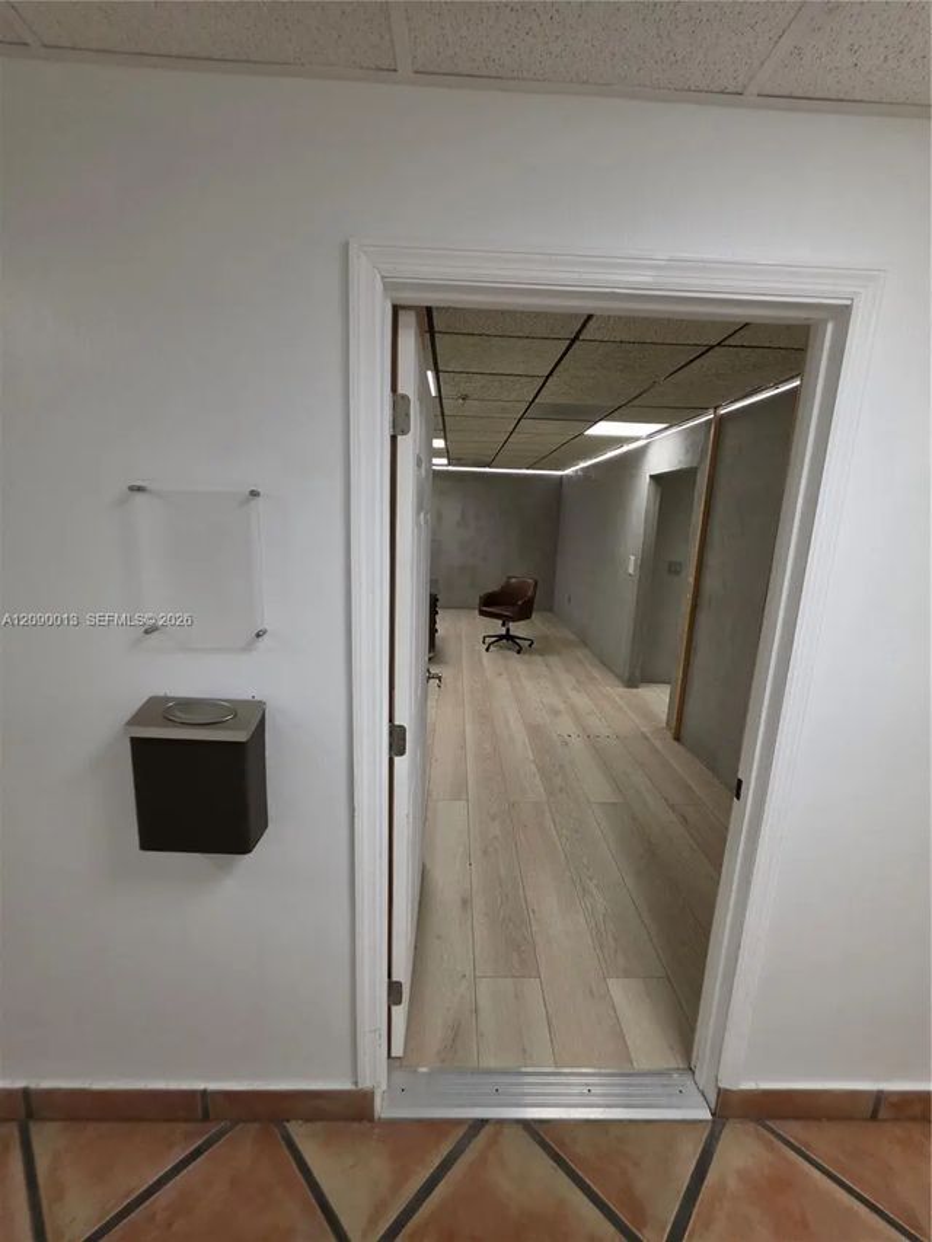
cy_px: 621
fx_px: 467
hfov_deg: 89.9
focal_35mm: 13
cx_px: 466
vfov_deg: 106.2
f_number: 1.9
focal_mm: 2.2
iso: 250
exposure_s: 1/120
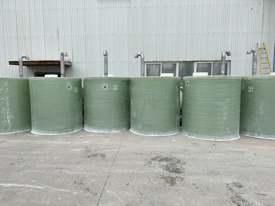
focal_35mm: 24
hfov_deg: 71.6
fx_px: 191
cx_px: 138
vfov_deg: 56.8
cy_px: 103
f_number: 1.78
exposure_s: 1/1562
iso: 80
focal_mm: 6.86
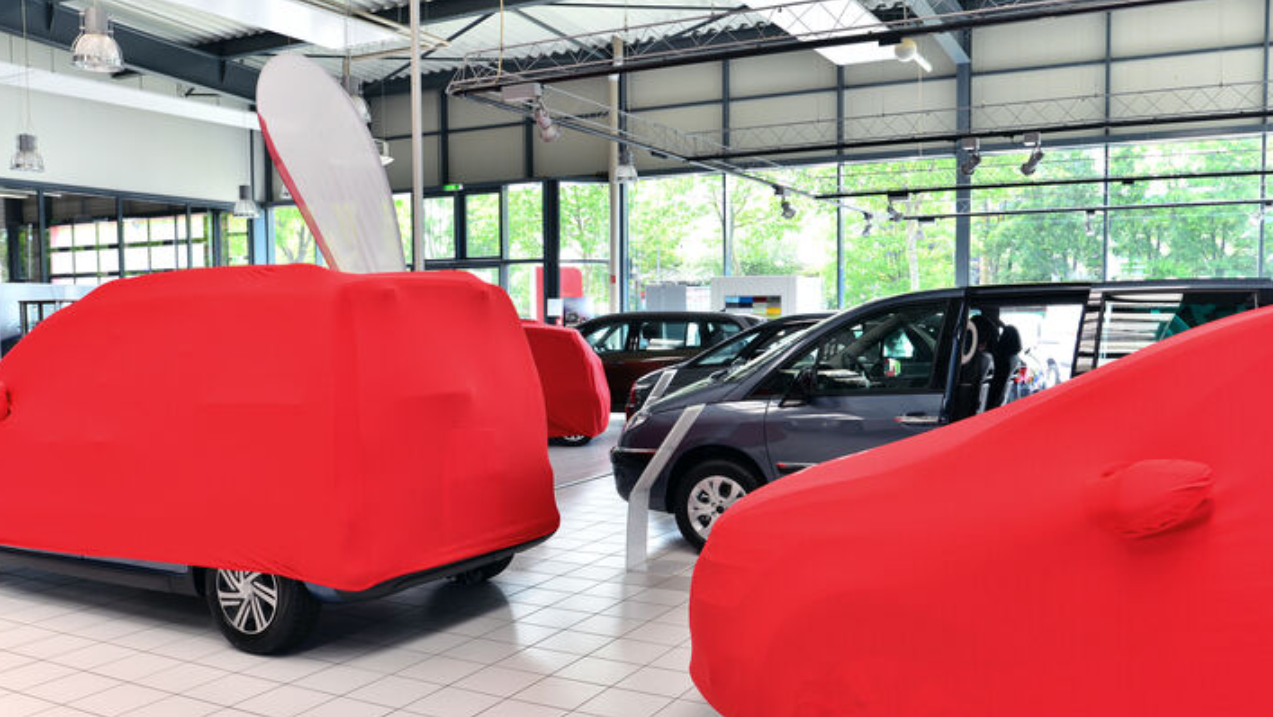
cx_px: 639
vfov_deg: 36.6
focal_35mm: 32
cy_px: 402
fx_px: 1080
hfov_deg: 61.0
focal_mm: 30
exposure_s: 1/25
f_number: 8
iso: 200
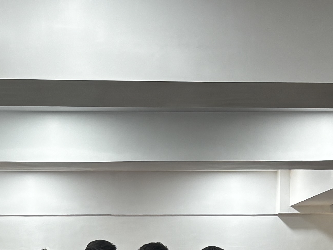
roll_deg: +0.0
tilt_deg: -3.7
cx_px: 50
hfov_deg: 16.9
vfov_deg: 12.1
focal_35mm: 115
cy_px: 403
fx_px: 1107
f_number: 1.6
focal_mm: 5.96
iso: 80
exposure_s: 1/50
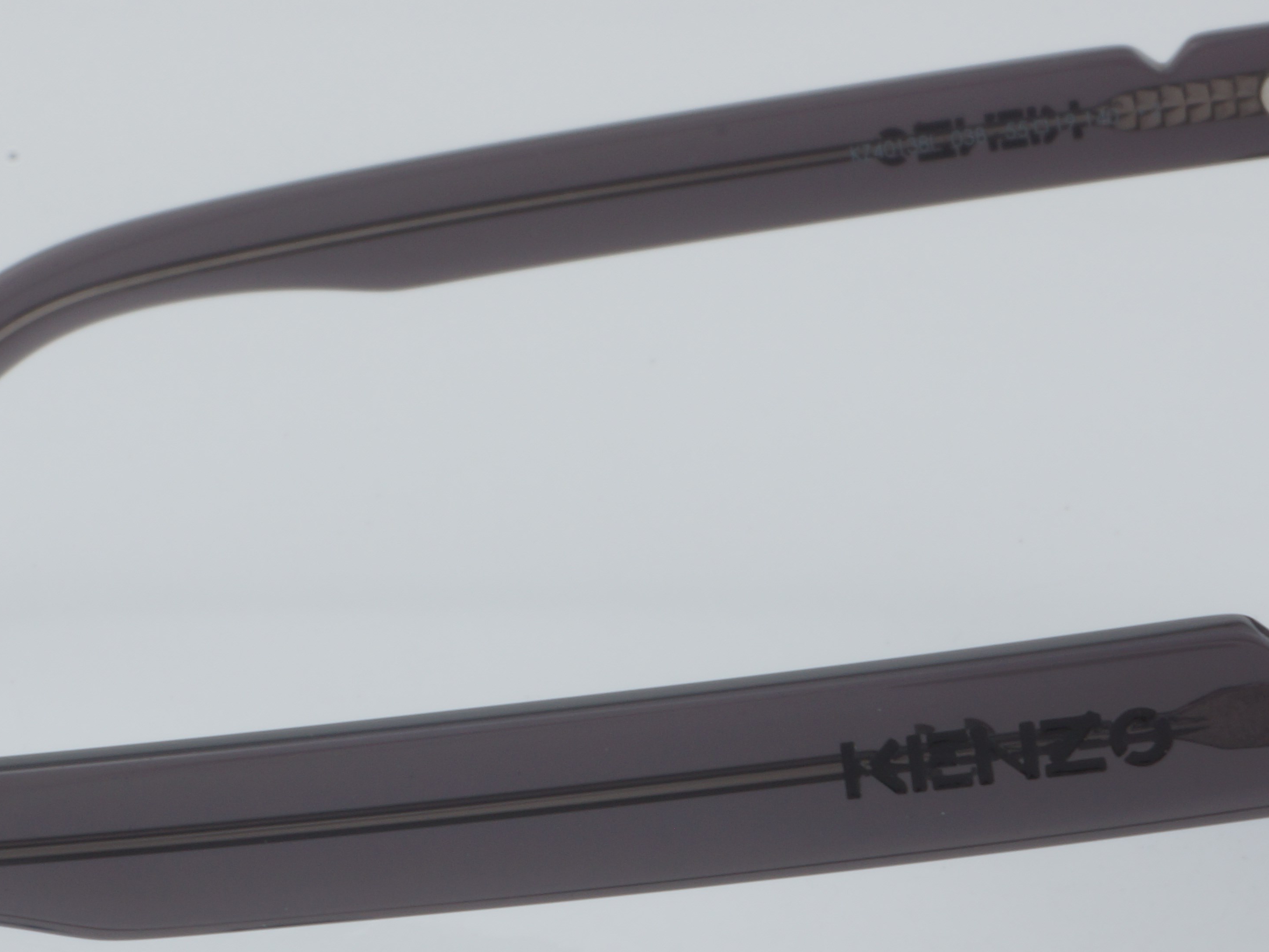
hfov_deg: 13.2
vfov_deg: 9.9
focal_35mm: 149
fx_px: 5462
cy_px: 649
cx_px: 495
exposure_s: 1/3
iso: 100
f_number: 32
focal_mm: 50
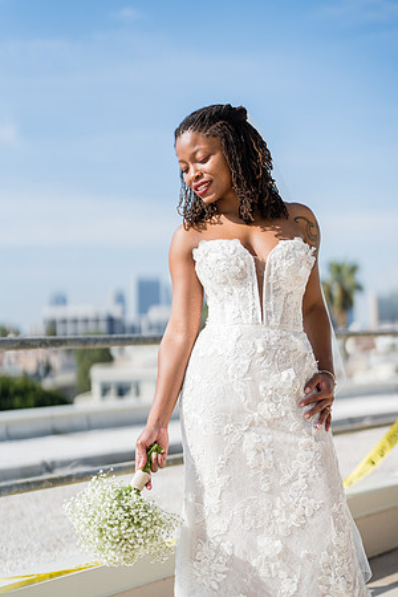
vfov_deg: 39.6
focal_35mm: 50
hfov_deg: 27.0
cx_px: 199
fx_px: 829
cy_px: 298
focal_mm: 50
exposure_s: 1/6400
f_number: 1.2
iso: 100
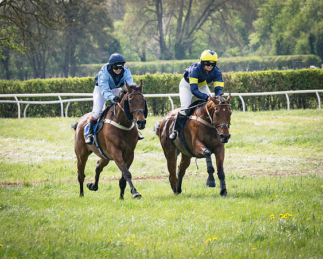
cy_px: 95
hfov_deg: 4.2
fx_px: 4381
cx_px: 260
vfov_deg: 3.4
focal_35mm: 458
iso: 400
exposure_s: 1/3200
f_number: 5
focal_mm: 155
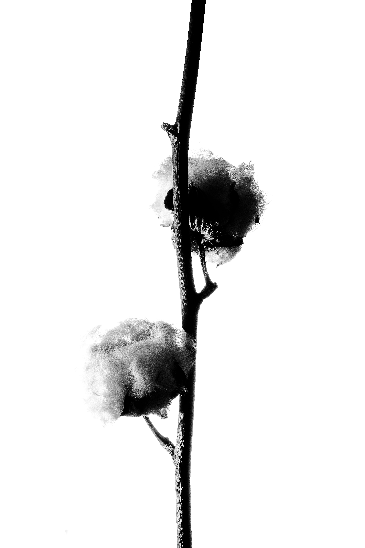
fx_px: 1368
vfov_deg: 22.6
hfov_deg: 15.2
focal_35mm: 90
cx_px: 182
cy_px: 274
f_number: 20
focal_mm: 90
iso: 125
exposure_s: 1/125
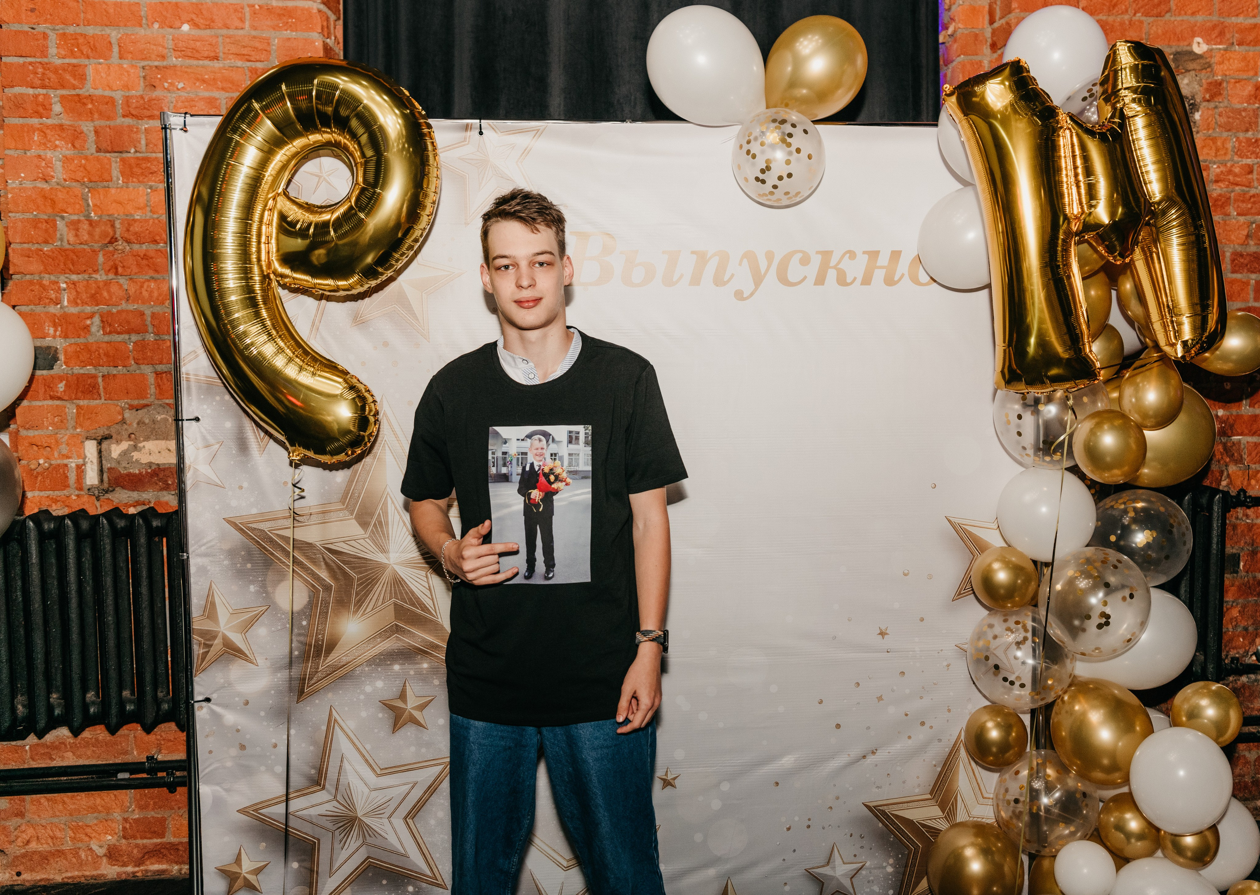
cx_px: 706
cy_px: 424
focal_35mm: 35
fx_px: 1256
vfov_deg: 39.2
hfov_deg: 53.1
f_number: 4
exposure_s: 1/160
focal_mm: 32
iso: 500
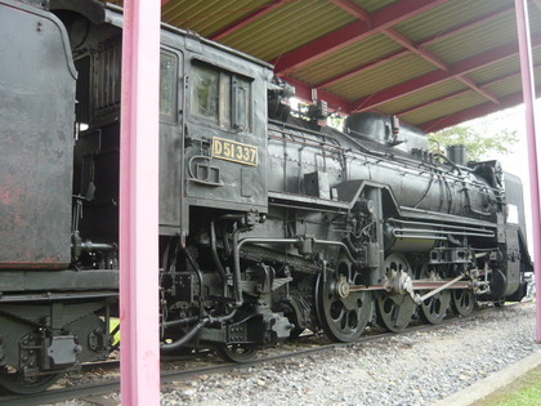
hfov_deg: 51.4
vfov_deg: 39.7
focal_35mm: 36
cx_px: 270
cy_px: 203
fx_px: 563
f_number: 2.8
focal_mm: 5.5
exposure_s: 1/50
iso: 100
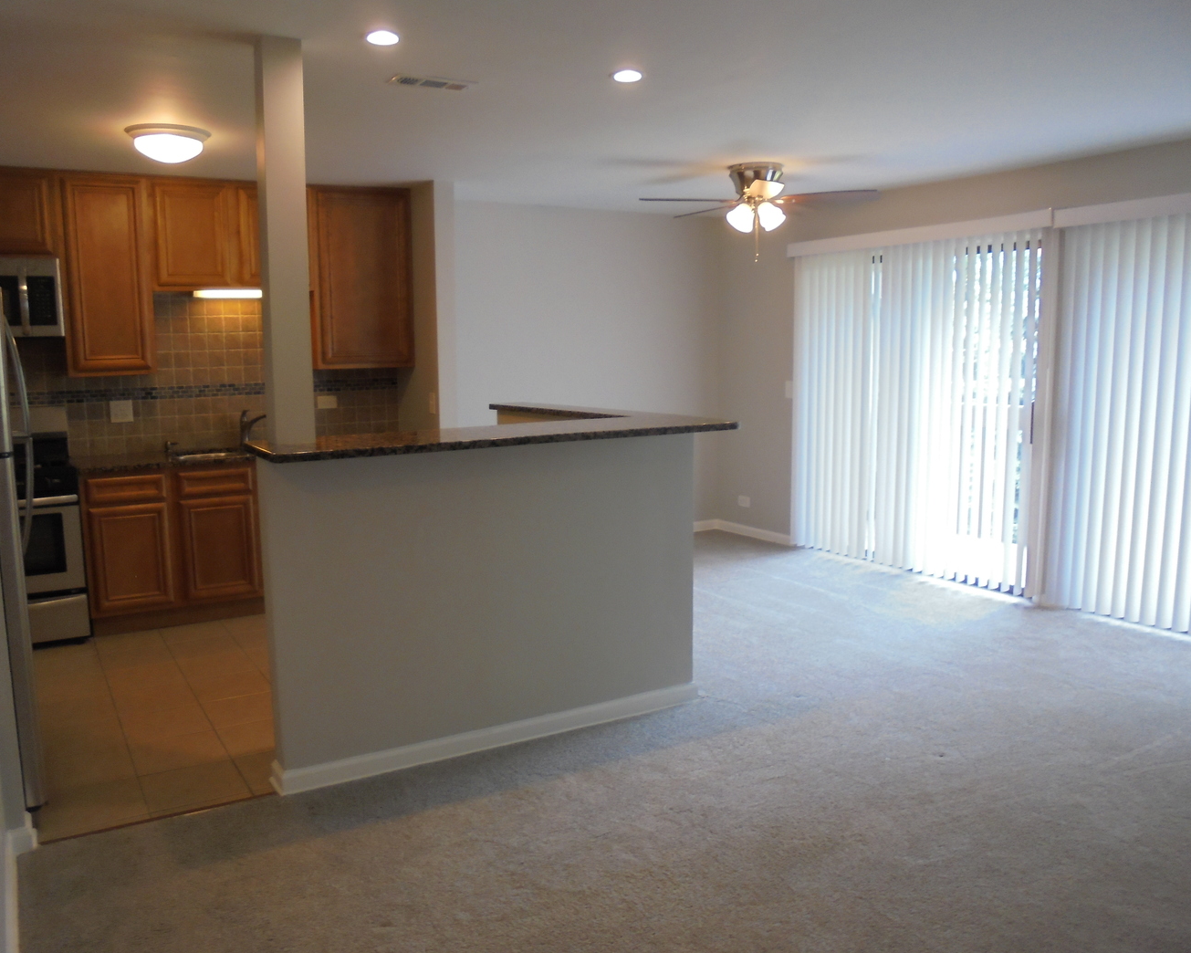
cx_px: 557
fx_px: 987
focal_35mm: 28
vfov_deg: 51.5
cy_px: 487
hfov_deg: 62.2
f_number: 3.5
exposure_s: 1/30
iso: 160
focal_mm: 4.6
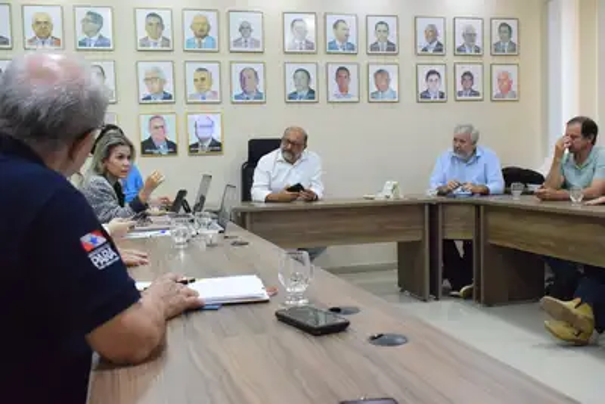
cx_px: 302
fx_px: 630
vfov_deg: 35.5
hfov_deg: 51.3
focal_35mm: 38
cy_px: 202
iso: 8000
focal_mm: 25
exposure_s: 1/100
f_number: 7.1
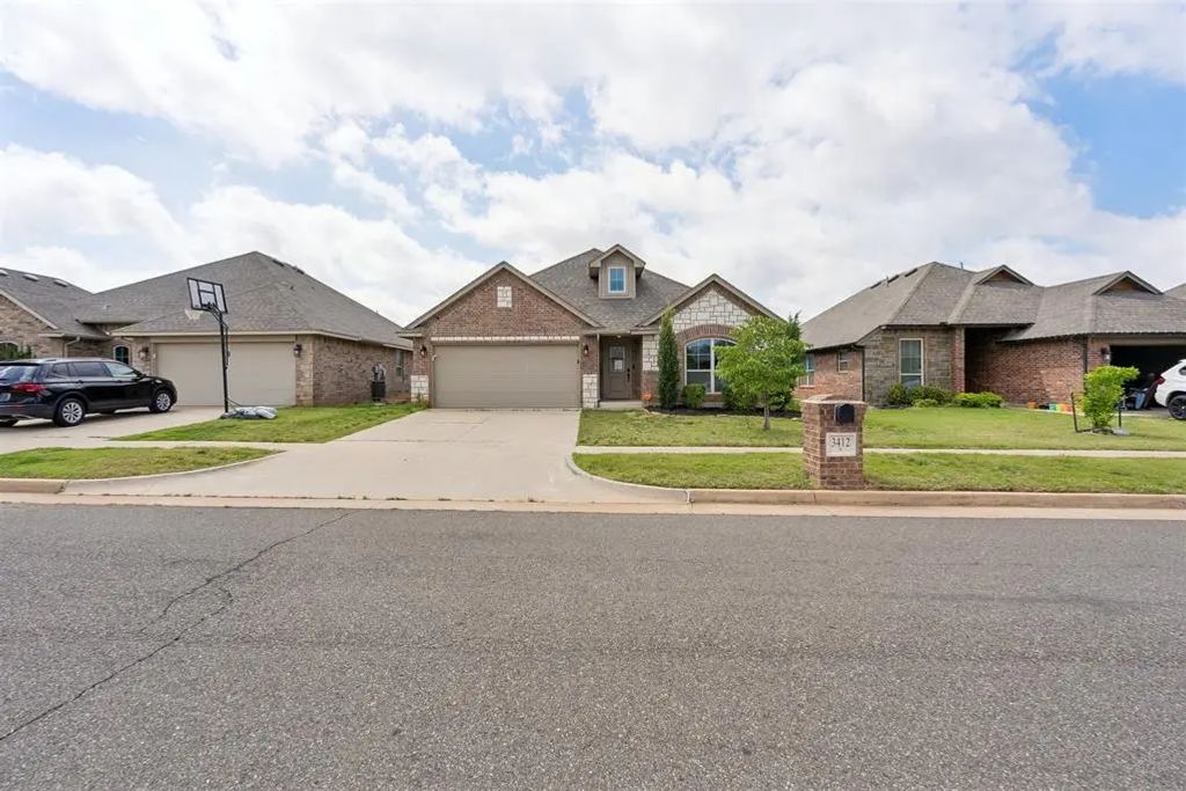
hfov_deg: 96.7
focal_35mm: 16
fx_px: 527
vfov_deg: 73.8
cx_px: 593
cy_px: 396
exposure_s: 1/1250
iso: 200
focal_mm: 16
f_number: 8
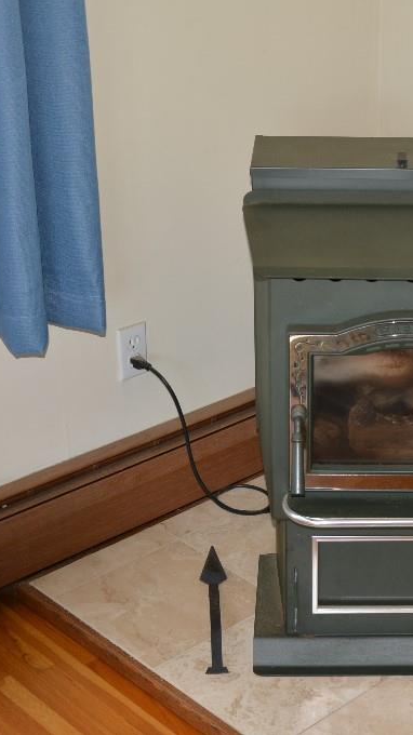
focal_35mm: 71
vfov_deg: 29.8
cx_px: 401
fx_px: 1384
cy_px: 367
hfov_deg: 16.7
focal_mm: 30
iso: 250
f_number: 5
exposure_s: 1/60
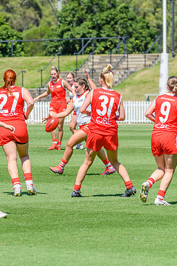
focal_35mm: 386
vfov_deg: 5.3
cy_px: 112
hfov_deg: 3.6
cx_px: 19
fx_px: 2847
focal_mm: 220
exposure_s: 1/2000
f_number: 8
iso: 800
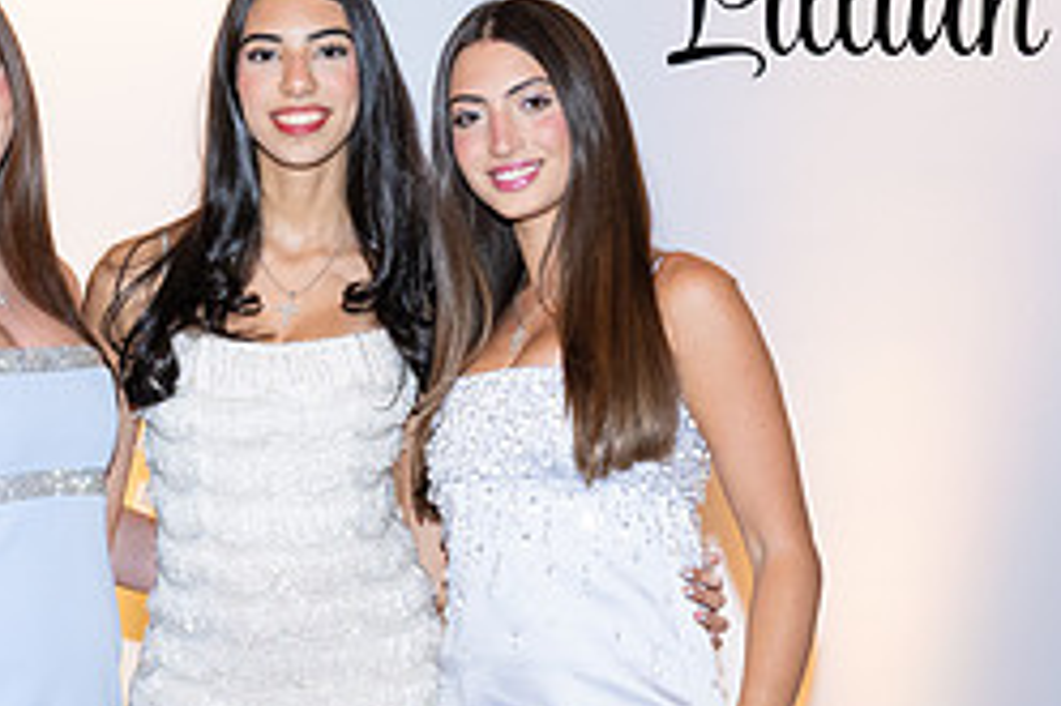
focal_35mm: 89
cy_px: 434
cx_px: 240
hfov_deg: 22.6
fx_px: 2621
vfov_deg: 15.3
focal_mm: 38
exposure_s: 1/80
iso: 1000
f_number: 5.6
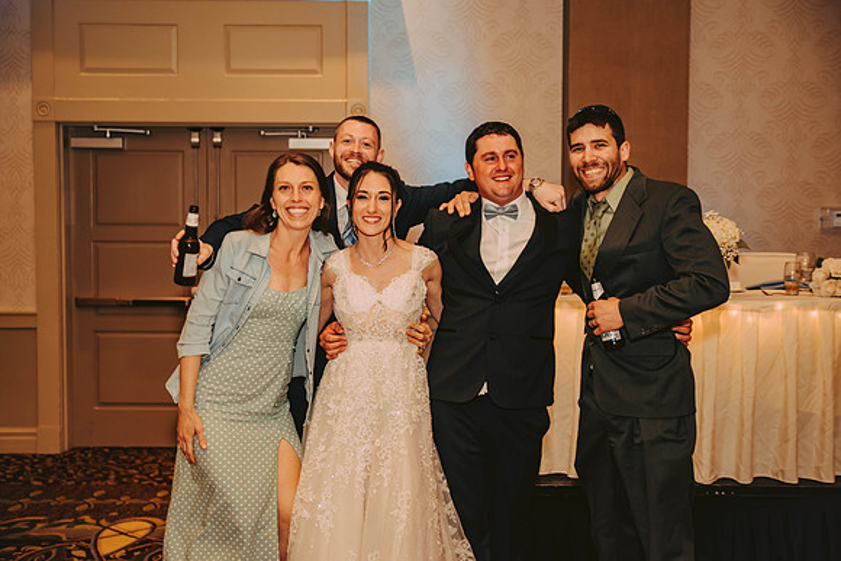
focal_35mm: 48
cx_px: 420
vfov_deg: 28.1
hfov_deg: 41.1
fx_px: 1122
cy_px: 280
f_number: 2.8
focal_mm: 48
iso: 500
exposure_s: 1/60
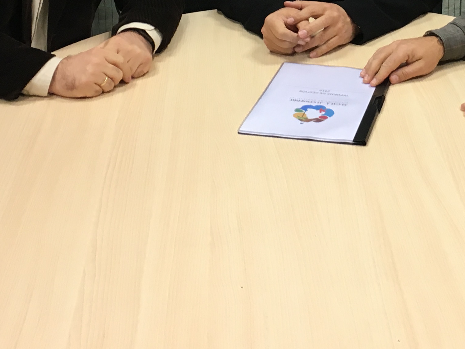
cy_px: -62
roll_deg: -0.6
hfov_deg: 24.9
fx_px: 1034
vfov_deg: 18.2
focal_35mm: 77
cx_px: 369
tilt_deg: -16.1
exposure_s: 1/33
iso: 40
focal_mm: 4.15
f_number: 2.2
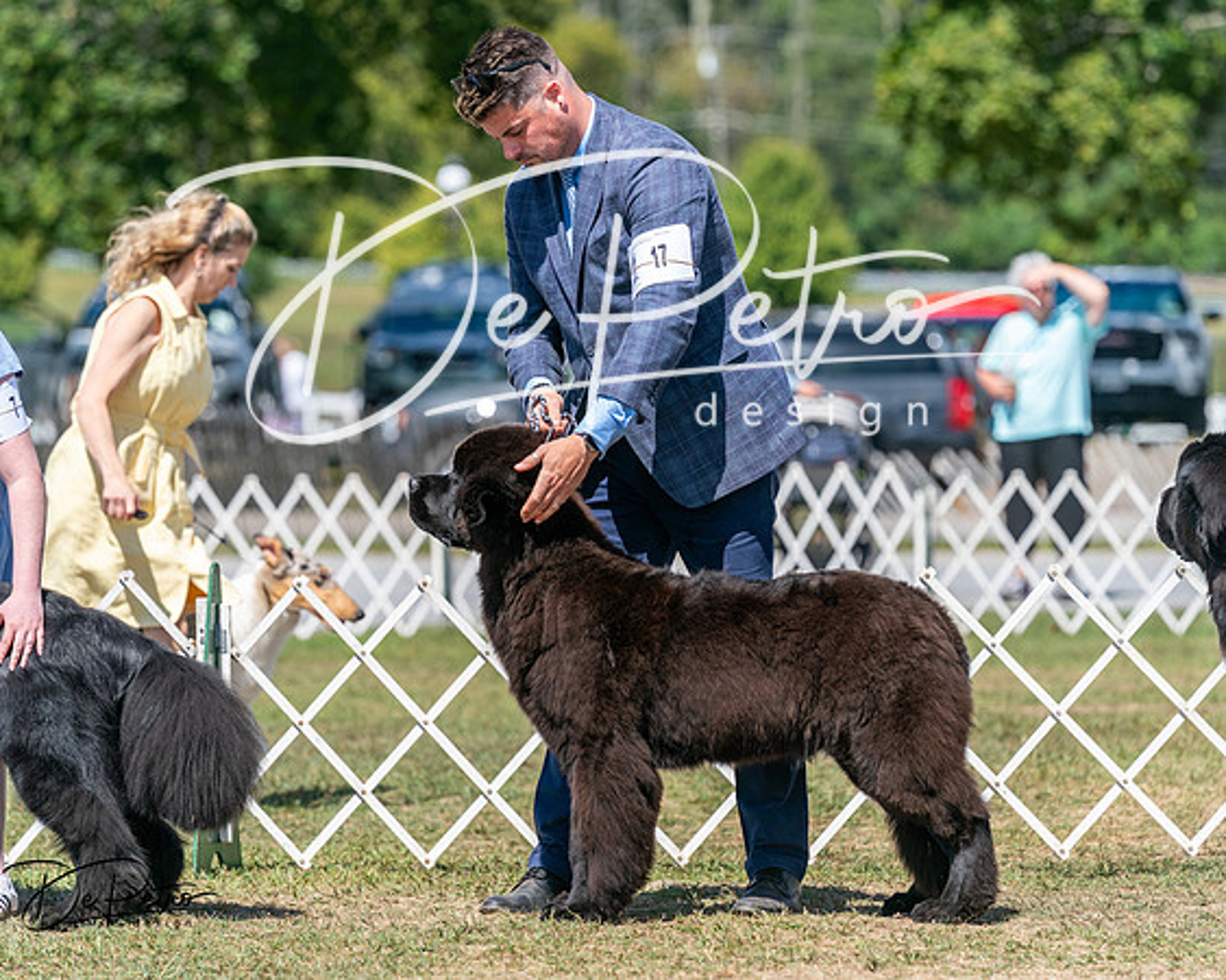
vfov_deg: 6.9
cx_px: 613
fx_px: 8170
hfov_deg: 8.6
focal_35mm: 225
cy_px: 490
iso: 250
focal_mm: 200
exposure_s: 1/1600
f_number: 4.5
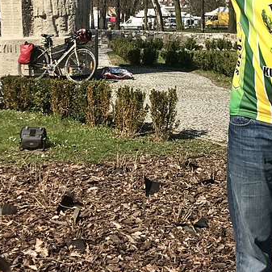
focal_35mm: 66
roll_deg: +1.2
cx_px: 121
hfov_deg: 26.1
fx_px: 587
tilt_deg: +3.1
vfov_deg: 24.8
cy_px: -2
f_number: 1.8
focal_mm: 3.99
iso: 20
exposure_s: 1/1842
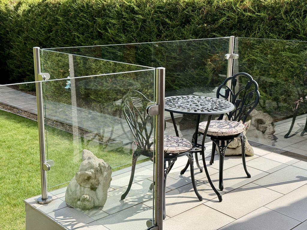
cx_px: 154
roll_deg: -0.7
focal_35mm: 48
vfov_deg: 30.3
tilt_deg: -15.1
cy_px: 115
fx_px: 426
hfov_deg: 39.7
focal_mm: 6.76
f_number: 1.78
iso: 64
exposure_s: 1/2577
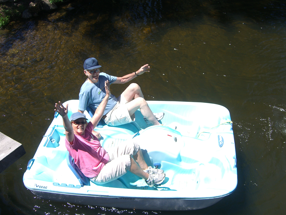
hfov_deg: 49.0
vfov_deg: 37.7
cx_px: 143
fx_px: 314
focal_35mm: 38
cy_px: 108
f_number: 4
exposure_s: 1/400
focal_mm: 7.9
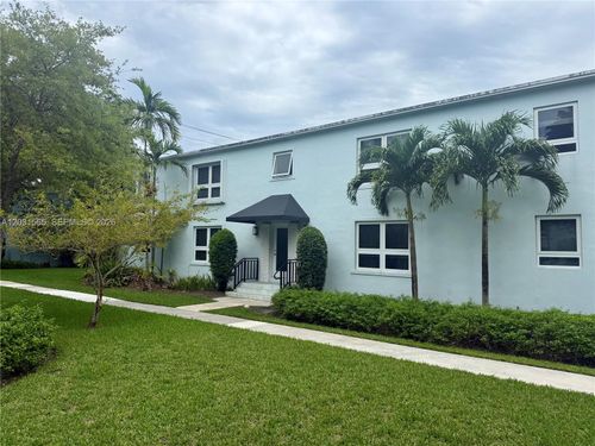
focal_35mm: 24
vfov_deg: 56.8
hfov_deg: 71.6
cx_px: 298
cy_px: 223
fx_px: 413
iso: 80
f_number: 1.78
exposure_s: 1/5714
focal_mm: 6.76
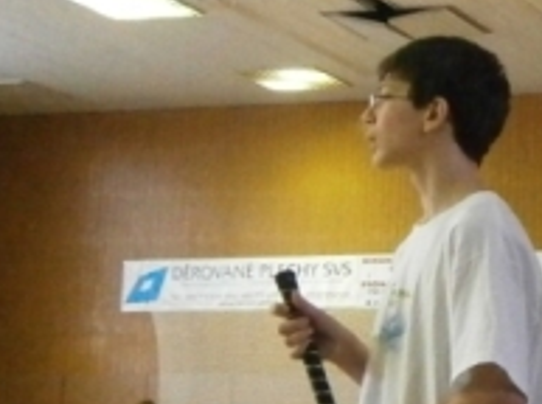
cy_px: 143
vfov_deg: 13.6
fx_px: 1688
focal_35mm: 108
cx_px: 758
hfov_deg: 16.9
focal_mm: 4.7
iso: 800
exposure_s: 1/100
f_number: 2.8
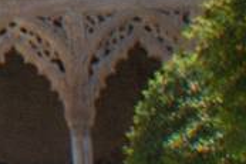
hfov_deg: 8.3
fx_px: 1577
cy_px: -80
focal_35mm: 231
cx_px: -293
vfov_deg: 5.9
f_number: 11
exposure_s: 1/100
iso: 200
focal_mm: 40
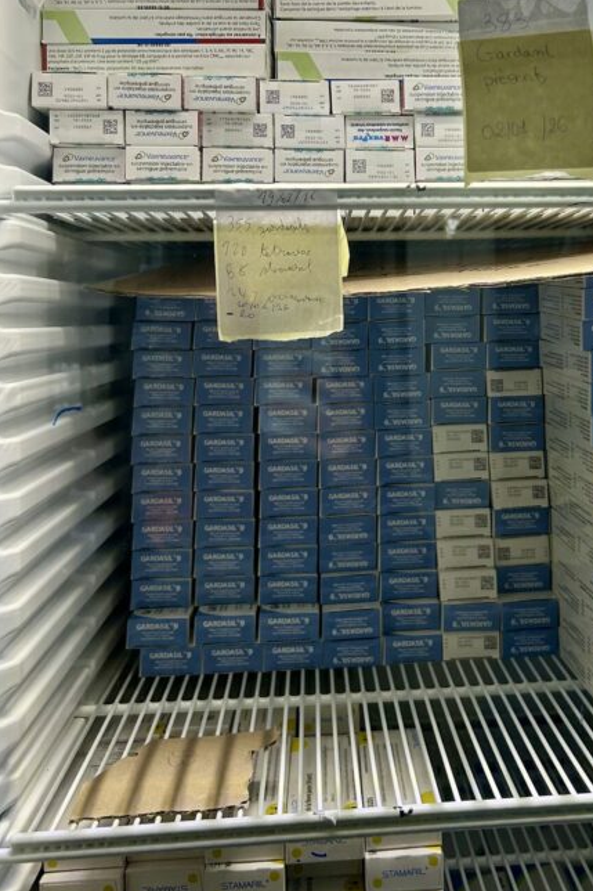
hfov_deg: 30.7
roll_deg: -0.2
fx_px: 1063
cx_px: 437
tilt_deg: +3.5
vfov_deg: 44.4
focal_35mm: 43
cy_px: 261
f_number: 1.5
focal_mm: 5.7
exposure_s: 1/121
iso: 80
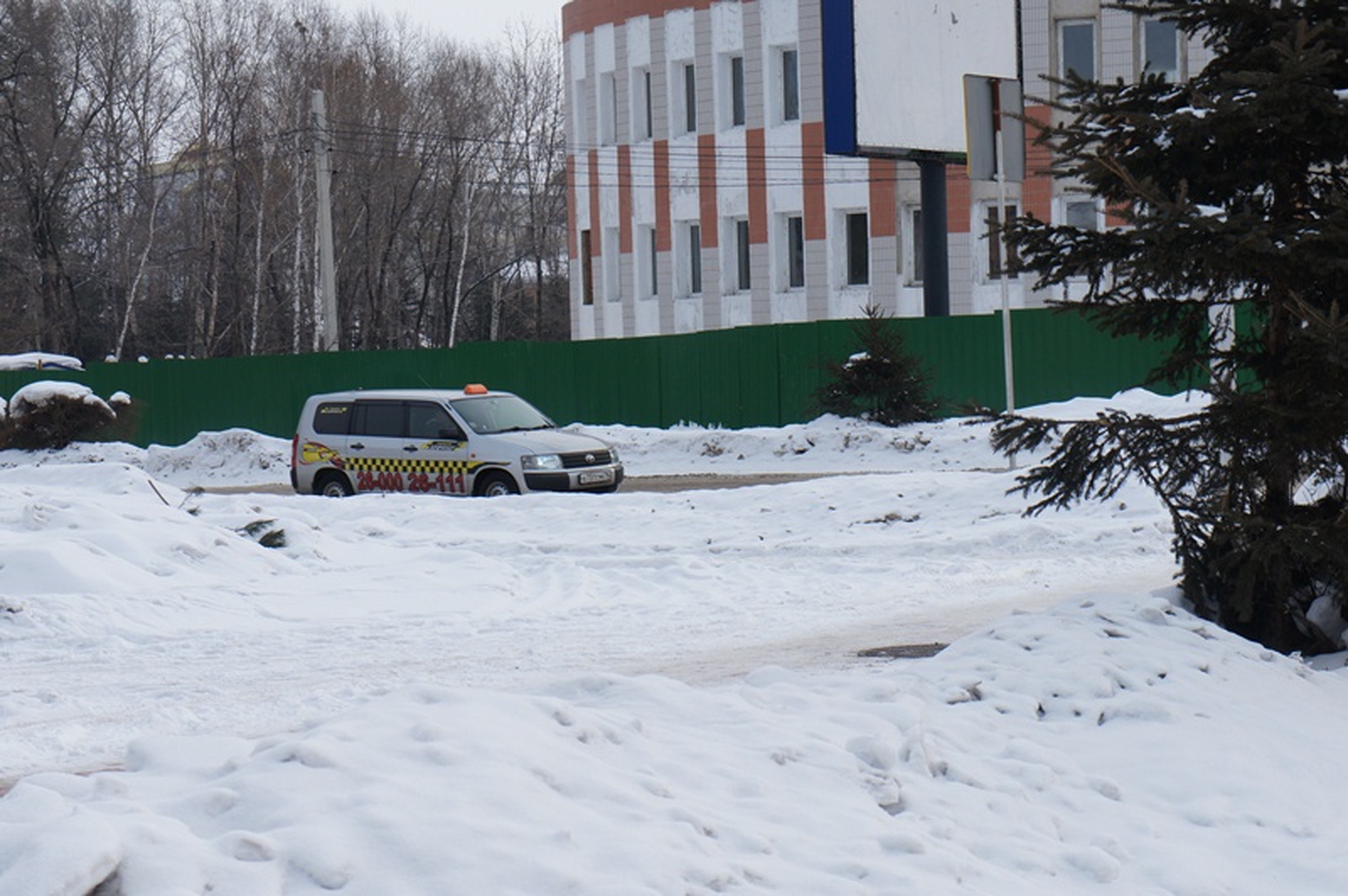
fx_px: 3087
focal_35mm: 82
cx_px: 674
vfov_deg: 16.5
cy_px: 448
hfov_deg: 24.6
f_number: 9
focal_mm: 55
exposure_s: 1/320
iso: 200
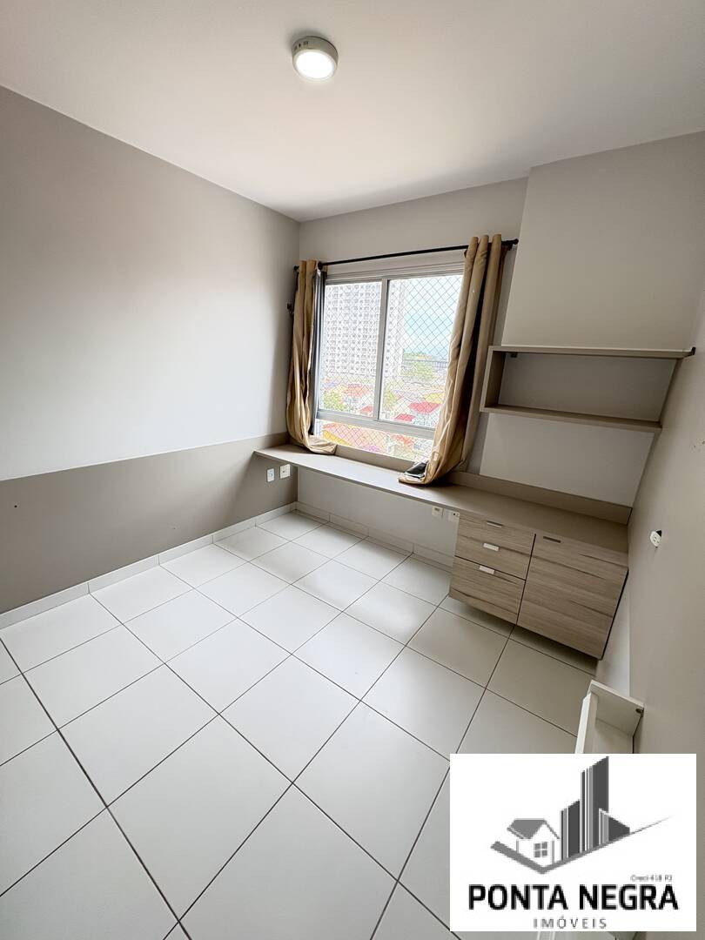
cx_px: 352
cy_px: 470
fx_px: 380
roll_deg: -2.6
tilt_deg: -14.4
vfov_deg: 102.1
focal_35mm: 14
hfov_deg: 85.7
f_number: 2.2
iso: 100
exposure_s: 1/132
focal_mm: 2.22
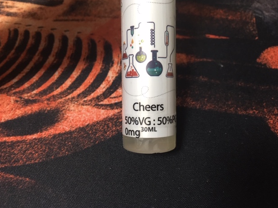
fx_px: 241
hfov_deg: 60.0
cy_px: 104
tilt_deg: -53.7
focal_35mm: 30
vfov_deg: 46.8
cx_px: 137
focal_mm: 4.15
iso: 200
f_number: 2.2
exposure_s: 1/24
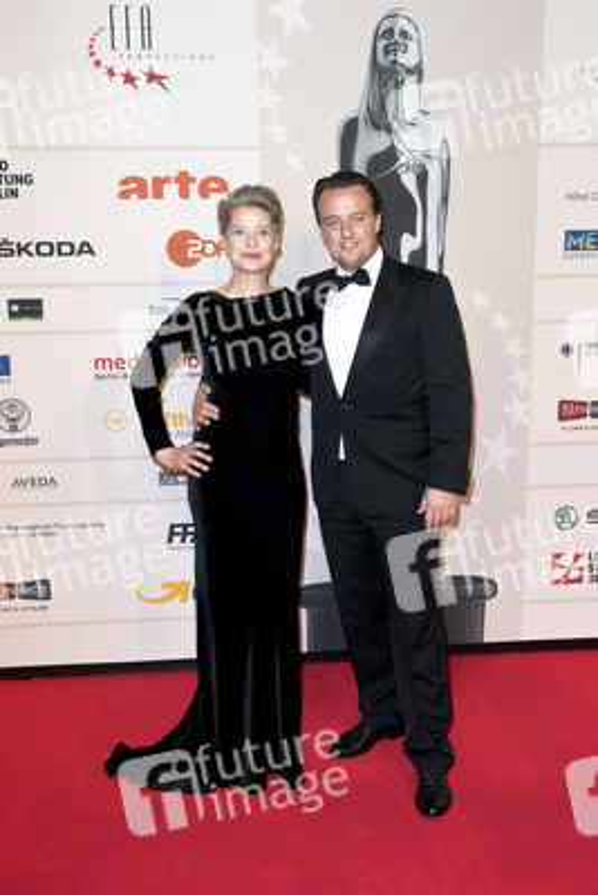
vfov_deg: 50.7
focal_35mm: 38
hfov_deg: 35.1
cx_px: 299
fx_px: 946
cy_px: 448
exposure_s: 1/250
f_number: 5.6
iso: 800
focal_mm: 38
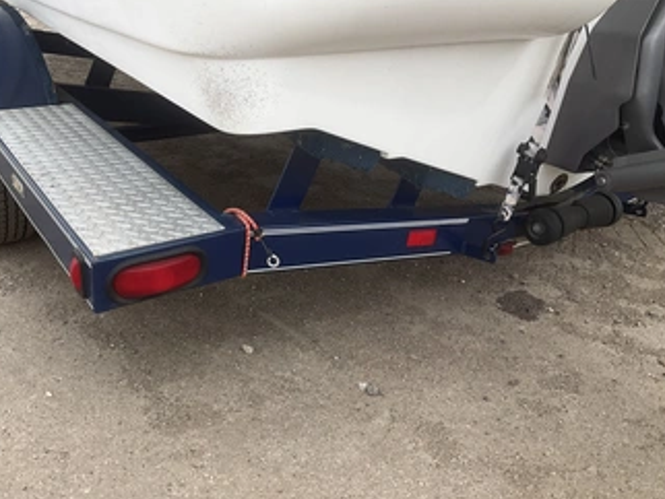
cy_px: 237
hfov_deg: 51.0
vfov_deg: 39.7
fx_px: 692
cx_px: 266
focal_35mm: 36
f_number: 1.8
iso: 25
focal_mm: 3
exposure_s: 1/719
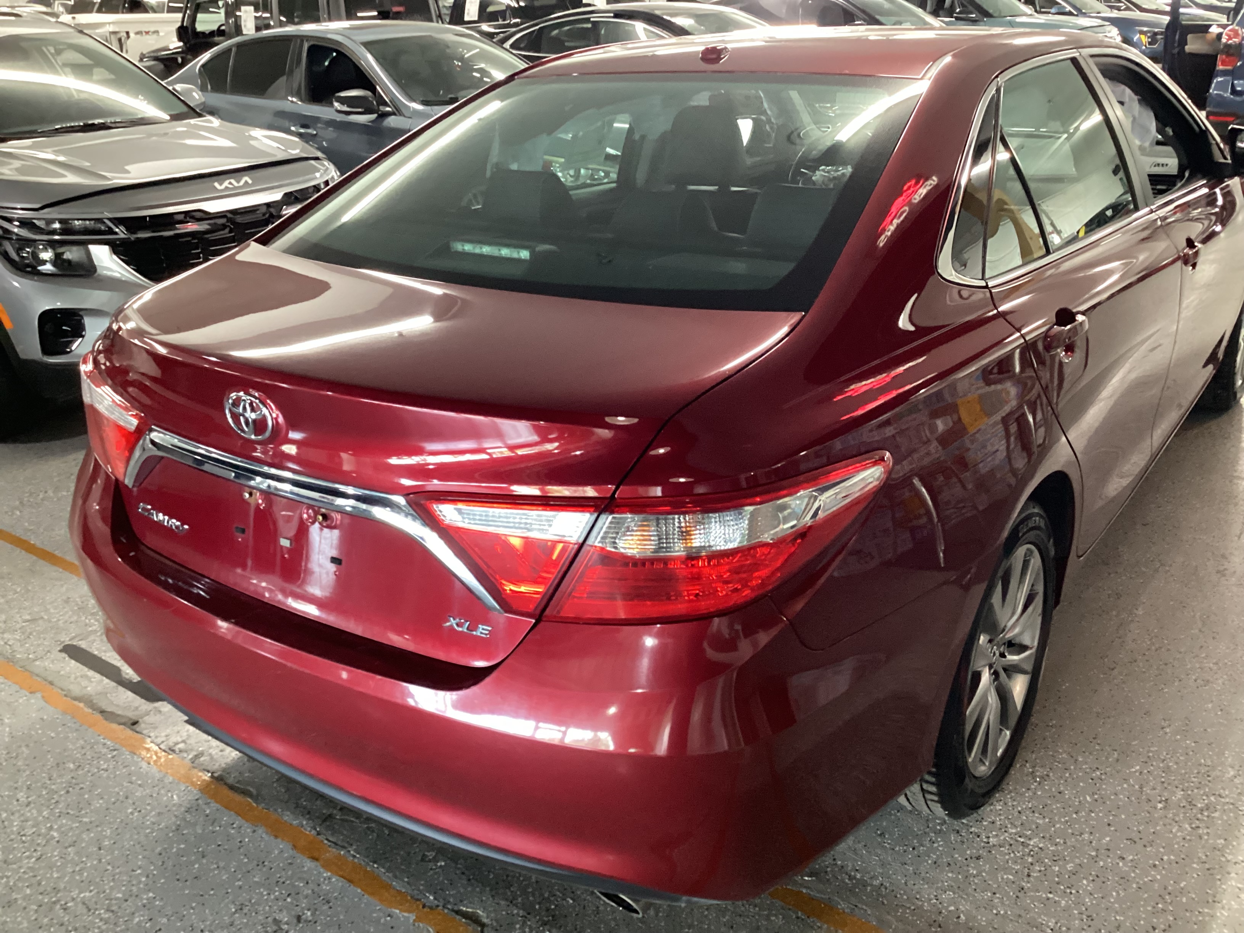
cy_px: 466
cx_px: 622
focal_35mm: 31
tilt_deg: -24.7
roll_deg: +1.4
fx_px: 1114
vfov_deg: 45.4
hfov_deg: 58.4
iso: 400
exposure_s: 1/40
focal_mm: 3.3
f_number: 2.4
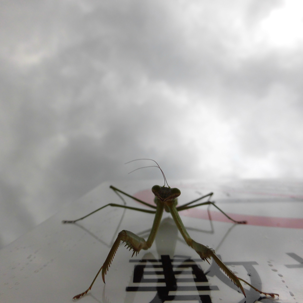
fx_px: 287
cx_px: 142
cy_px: 151
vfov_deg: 55.6
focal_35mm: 29
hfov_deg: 55.6
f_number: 3.1
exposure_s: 1/160
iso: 100
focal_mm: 4.3
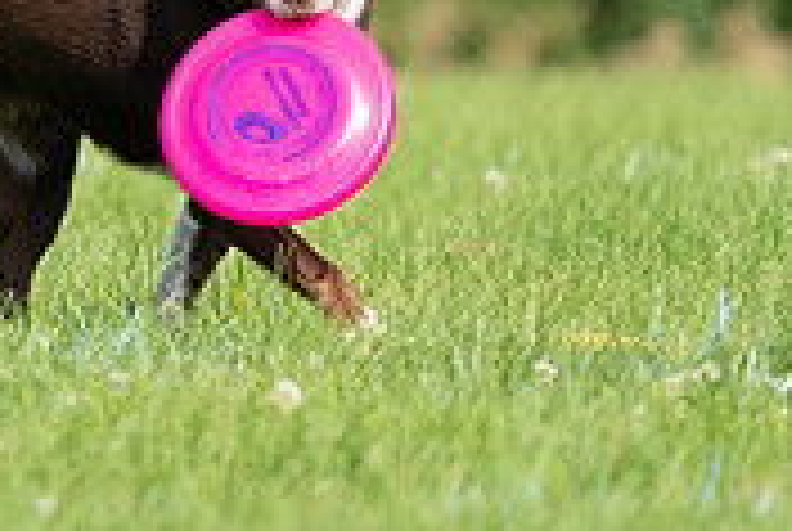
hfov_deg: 1.7
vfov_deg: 1.1
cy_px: -250
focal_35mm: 1237
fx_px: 27260
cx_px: -405
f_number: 6.3
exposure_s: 1/4000
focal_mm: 376
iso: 1600
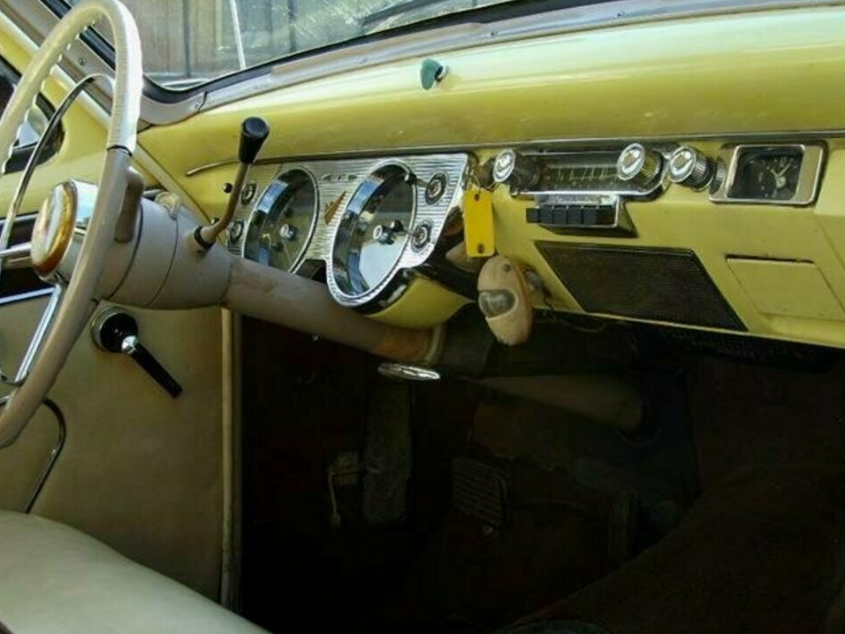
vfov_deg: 27.0
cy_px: 379
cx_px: 364
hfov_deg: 35.5
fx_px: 1318
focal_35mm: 54
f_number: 3
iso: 50
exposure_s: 1/125
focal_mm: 7.2
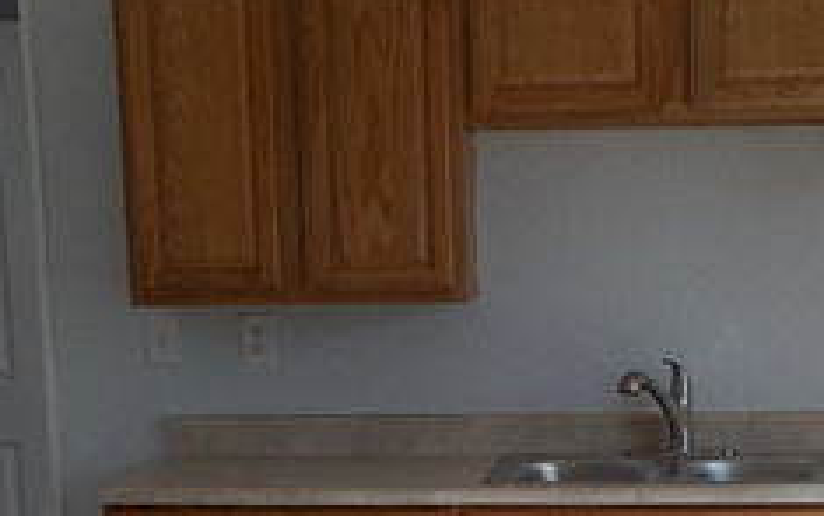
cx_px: 491
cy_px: 572
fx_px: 1685
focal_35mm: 75
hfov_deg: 27.4
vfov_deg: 16.8
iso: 80
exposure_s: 1/160
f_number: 3.2
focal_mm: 4.6
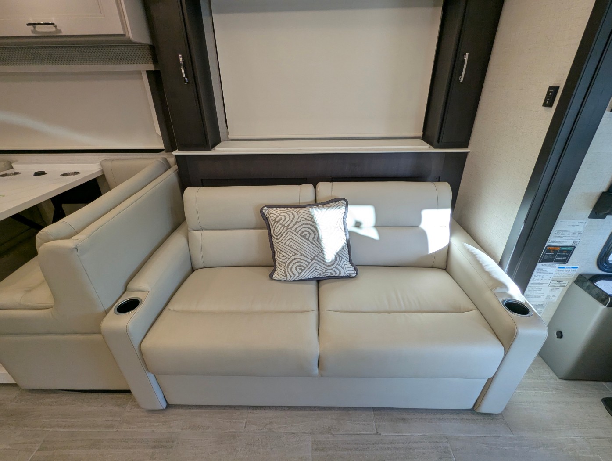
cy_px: 230
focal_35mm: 16
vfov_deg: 78.2
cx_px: 306
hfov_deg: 94.4
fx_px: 283
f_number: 2.2
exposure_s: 1/96.1
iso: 57
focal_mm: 2.35
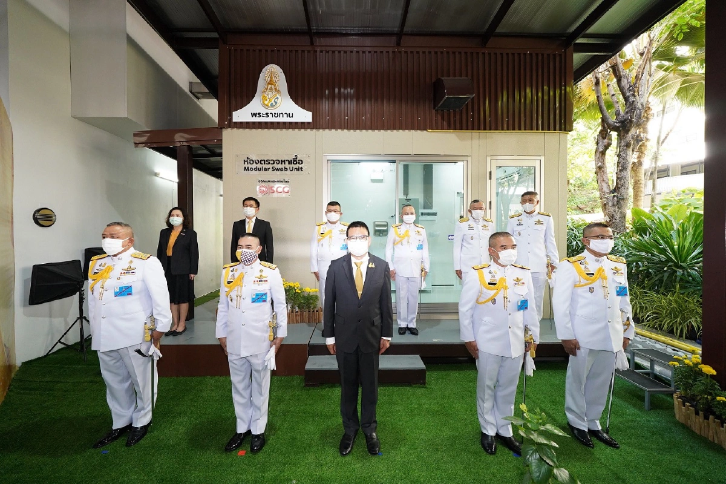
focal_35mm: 13
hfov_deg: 108.3
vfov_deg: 85.4
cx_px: 363
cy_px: 242
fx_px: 262
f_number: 7.1
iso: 3200
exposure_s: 1/80
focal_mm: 13
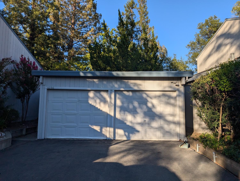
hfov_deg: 71.5
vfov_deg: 56.9
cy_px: 90
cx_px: 120
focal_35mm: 24
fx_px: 167
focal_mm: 6.9
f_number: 1.68
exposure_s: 1/756
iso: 19
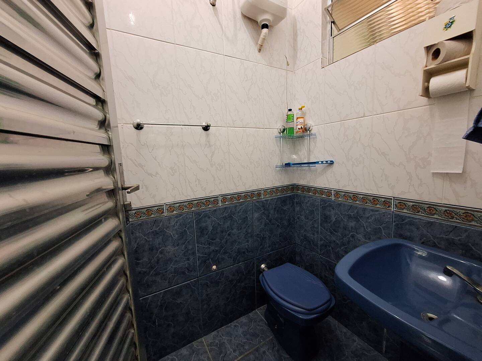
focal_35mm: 13
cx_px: 241
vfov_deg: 89.9
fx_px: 181
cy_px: 180
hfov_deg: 106.2
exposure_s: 1/24
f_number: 2.2
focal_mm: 1.74
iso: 400
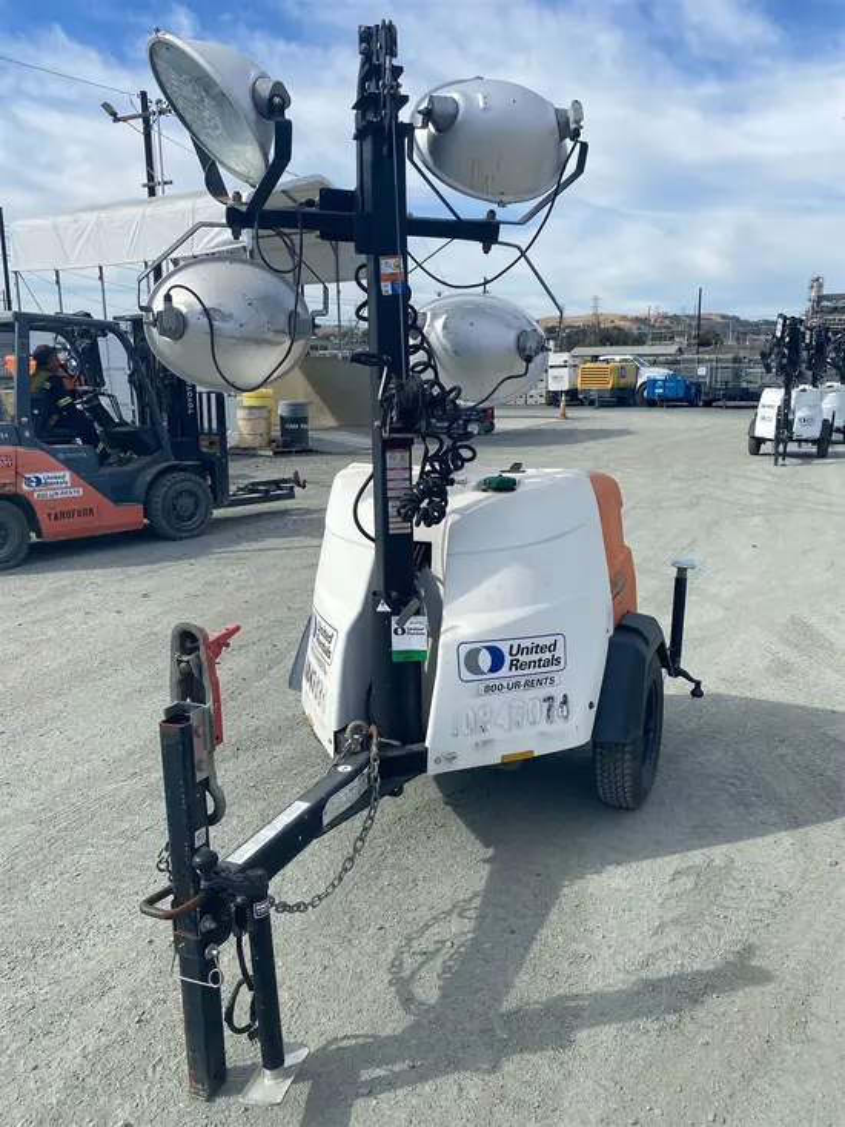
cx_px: 422
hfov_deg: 53.1
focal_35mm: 26
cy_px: 564
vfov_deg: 67.3
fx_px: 846
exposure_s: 1/2890
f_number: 1.8
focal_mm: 4.25
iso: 32
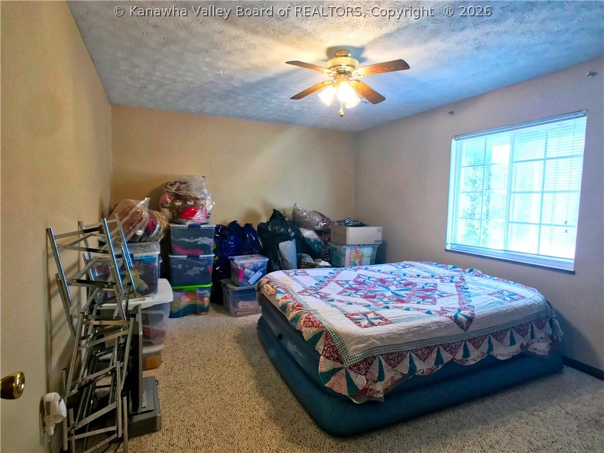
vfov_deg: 49.7
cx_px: 302
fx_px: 489
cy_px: 226
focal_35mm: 28
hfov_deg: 63.4
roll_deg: -0.1
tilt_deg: -4.6
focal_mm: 3.99
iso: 50
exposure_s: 1/30
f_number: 1.8
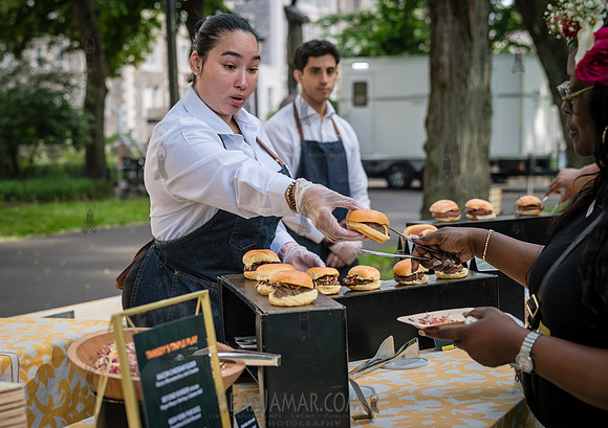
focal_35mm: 67
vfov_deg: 21.0
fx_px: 1154
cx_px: 262
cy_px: 230
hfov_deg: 29.5
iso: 800
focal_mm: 60
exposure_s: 1/500
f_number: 4
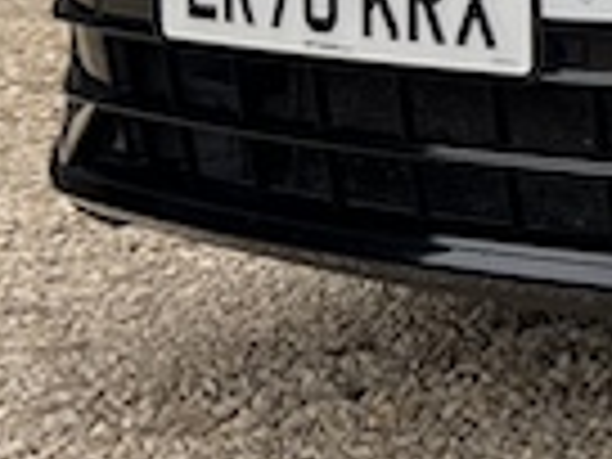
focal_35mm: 191
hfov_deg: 9.3
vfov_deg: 7.5
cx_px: 1467
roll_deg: +1.4
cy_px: -410
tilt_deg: -1.9
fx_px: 3377
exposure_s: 1/295
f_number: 1.5
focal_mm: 5.7
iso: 50
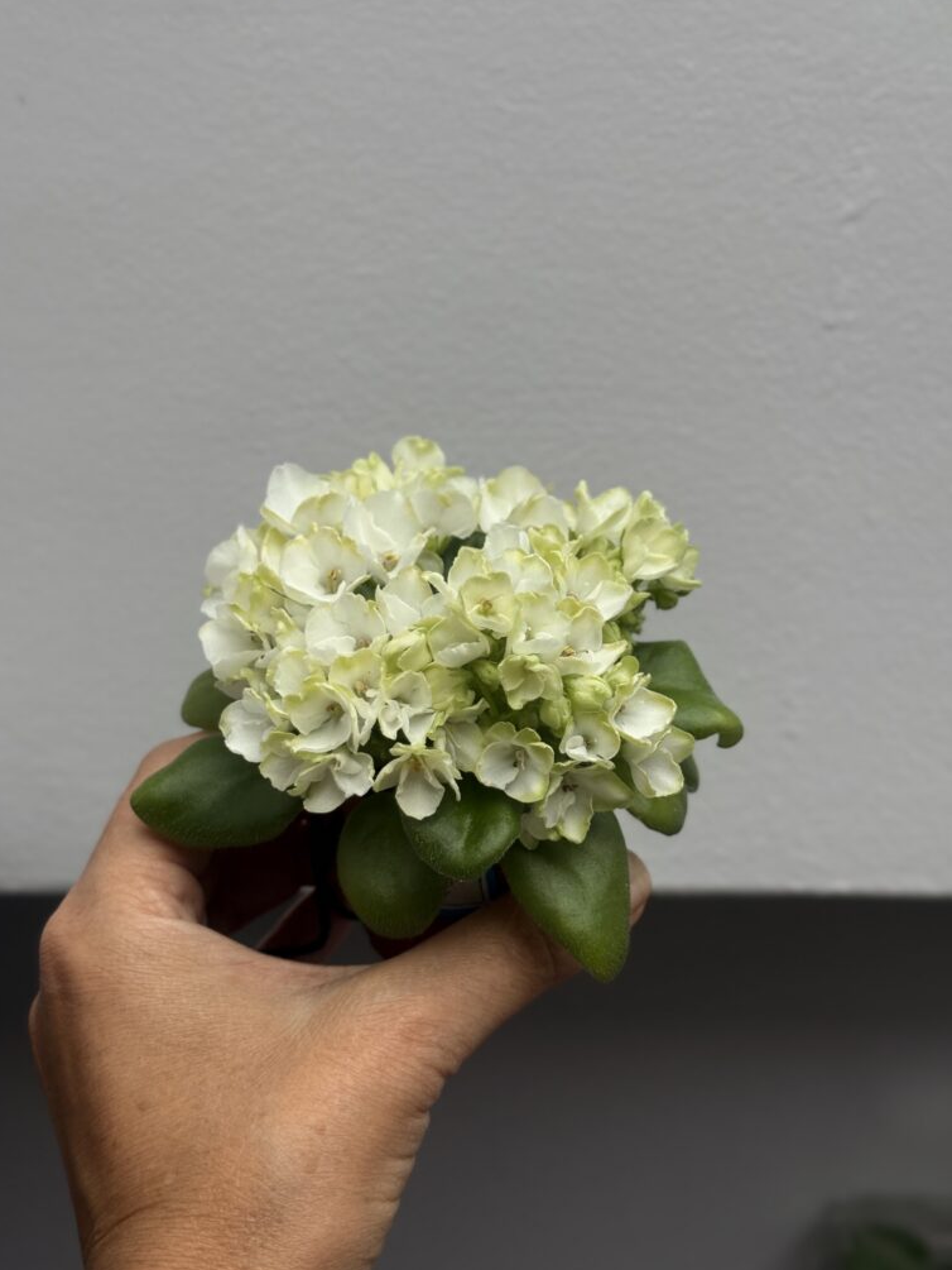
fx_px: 1943
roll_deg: -1.2
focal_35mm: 53
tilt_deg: -28.2
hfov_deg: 27.5
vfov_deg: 36.2
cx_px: 472
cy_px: 631
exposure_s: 1/1082
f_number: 1.6
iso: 50
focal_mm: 5.96
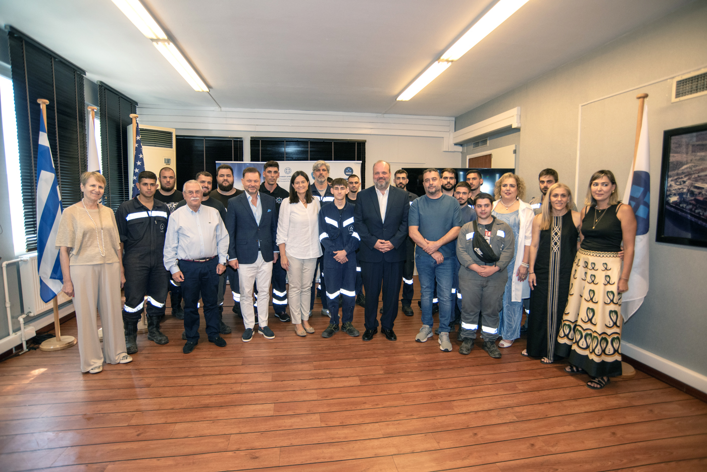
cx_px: 354
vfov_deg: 67.4
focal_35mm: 18
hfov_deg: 90.0
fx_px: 354
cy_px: 236
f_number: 5
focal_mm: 18
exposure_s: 1/250
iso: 1250
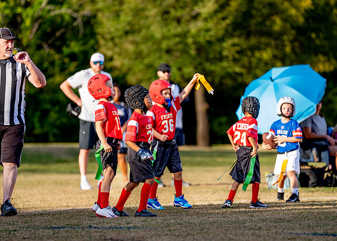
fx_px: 2299
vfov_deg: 6.0
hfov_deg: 8.4
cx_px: 168
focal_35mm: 240
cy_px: 111
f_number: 2.8
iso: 250
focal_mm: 200
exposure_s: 1/1600
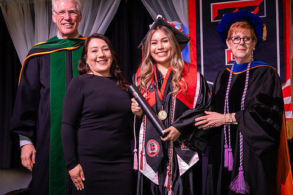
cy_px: 91
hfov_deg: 25.7
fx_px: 643
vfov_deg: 17.3
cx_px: 154
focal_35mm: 79
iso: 1250
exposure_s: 1/160
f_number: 5.6
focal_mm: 53
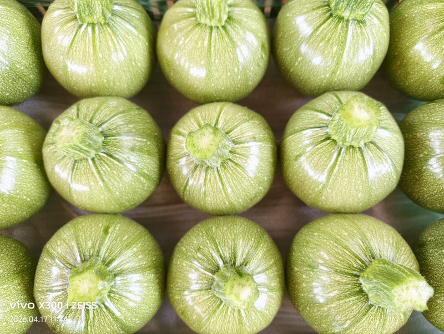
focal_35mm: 23
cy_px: 167
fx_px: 295
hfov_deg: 73.9
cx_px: 222
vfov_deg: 59.0
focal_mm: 6.25
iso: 270
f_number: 1.68
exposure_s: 1/100
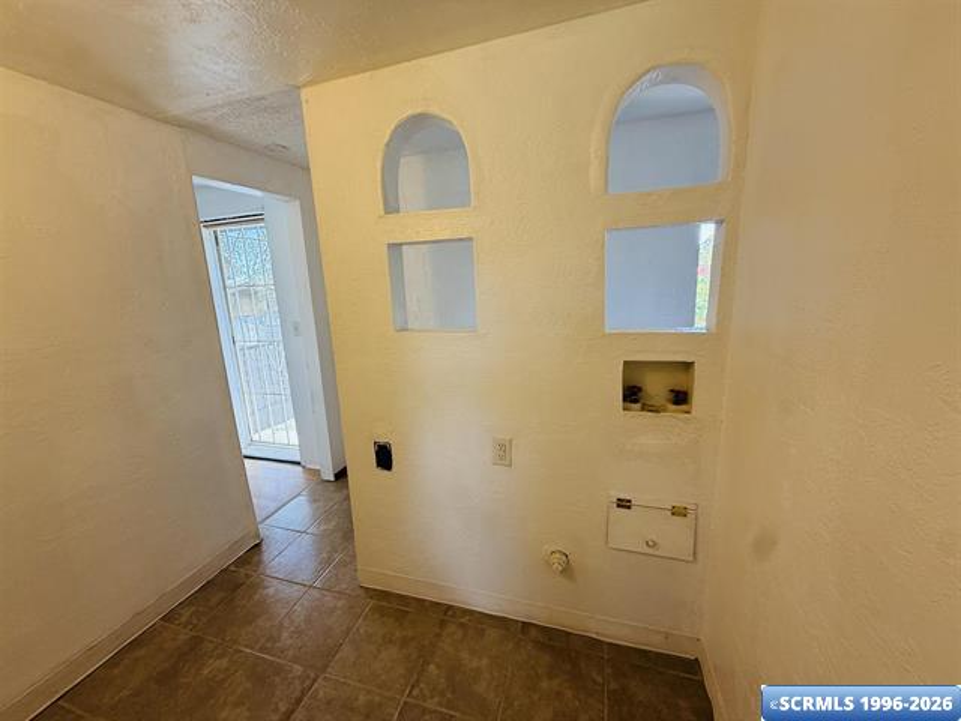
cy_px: 360
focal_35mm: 14
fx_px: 389
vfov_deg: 85.7
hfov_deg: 102.1
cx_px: 480
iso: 125
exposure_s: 1/120
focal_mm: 2.22
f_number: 2.2
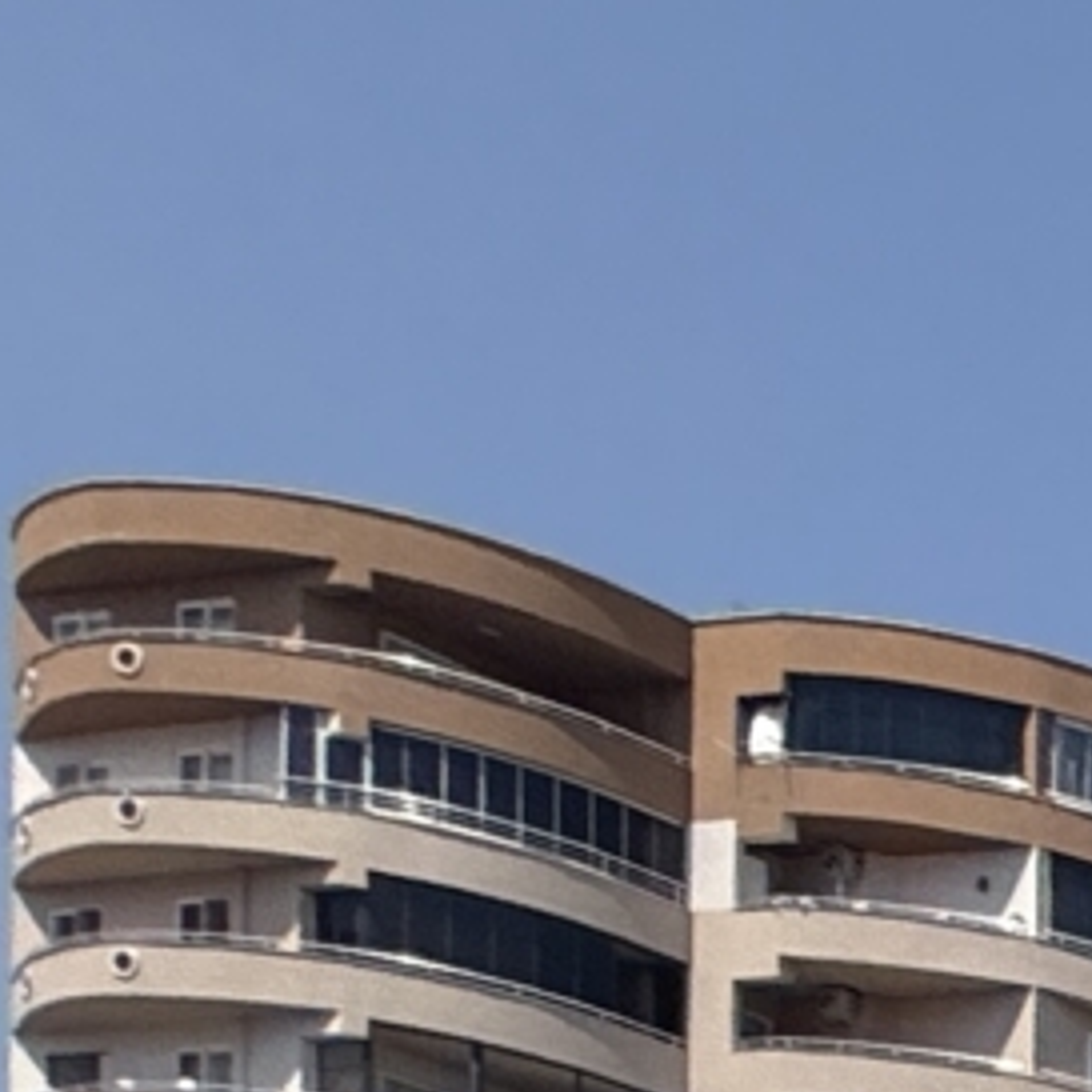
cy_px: 2592
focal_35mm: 93
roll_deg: -1.0
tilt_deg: -0.4
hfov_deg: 8.9
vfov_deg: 13.7
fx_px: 3319
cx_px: 4064
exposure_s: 1/2976
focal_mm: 2.22
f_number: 2.2
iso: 50
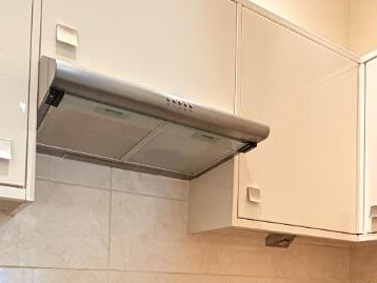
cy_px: 271
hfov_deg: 46.3
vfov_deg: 33.5
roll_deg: -0.5
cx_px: 240
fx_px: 436
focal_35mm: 40
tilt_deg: +3.0
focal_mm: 2.22
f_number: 2.2
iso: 640
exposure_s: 1/50
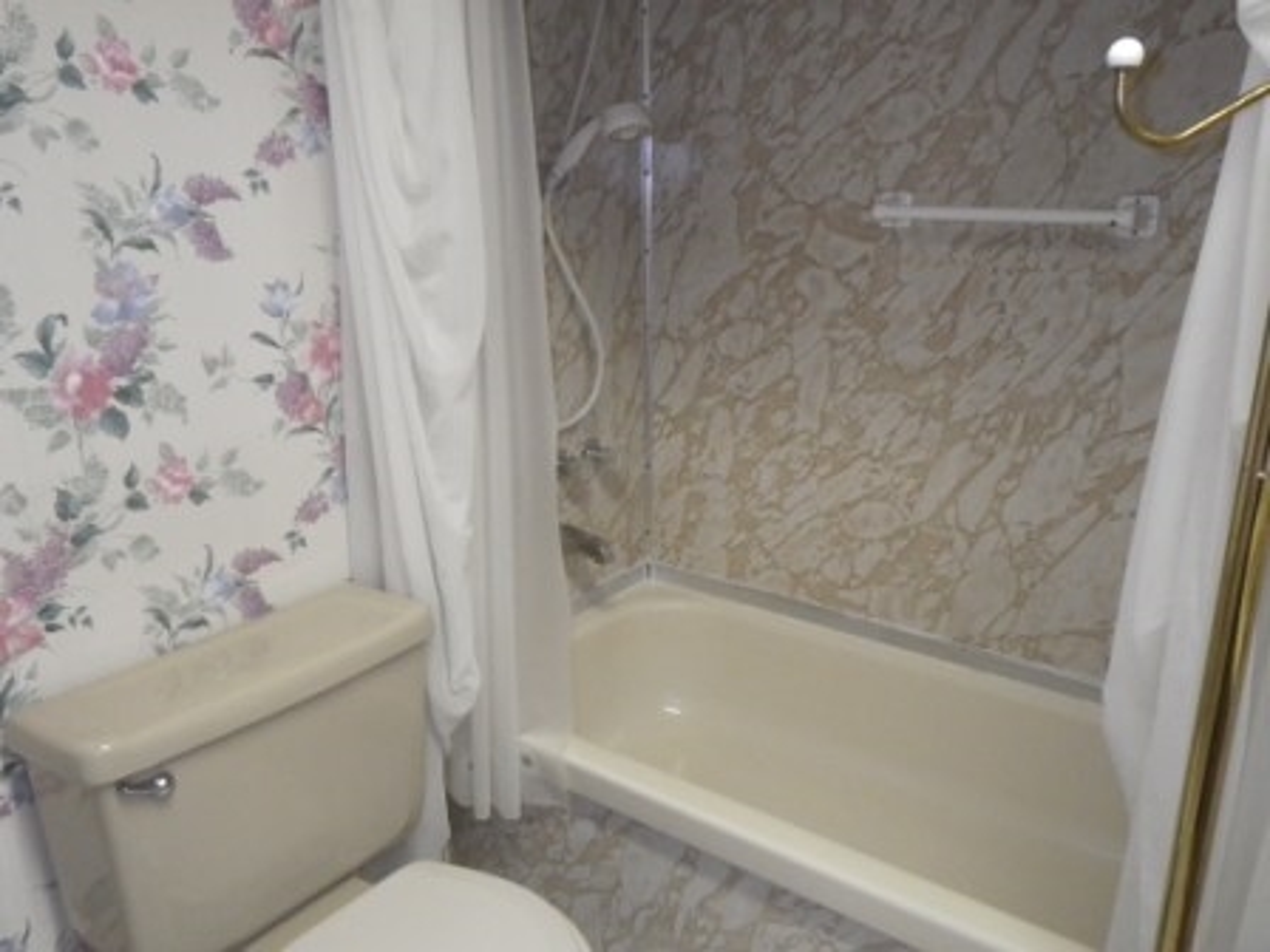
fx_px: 1027
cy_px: 476
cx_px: 635
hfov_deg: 63.4
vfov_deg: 49.7
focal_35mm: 28
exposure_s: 1/50
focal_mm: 5
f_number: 3.5
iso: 400
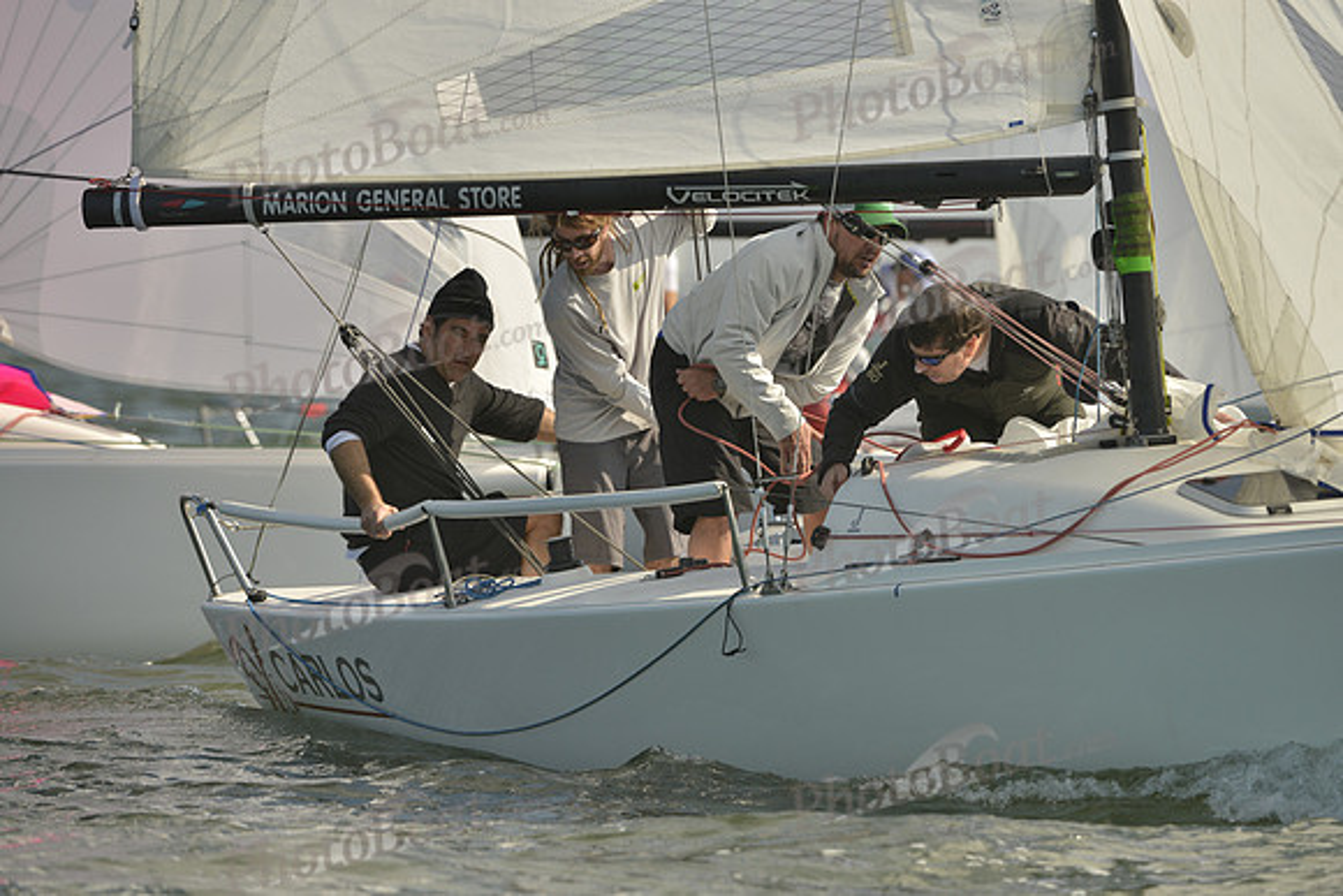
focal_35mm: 340
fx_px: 12686
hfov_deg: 6.1
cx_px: 672
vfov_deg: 4.0
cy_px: 448
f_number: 6.3
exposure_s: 1/1600
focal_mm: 340
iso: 280
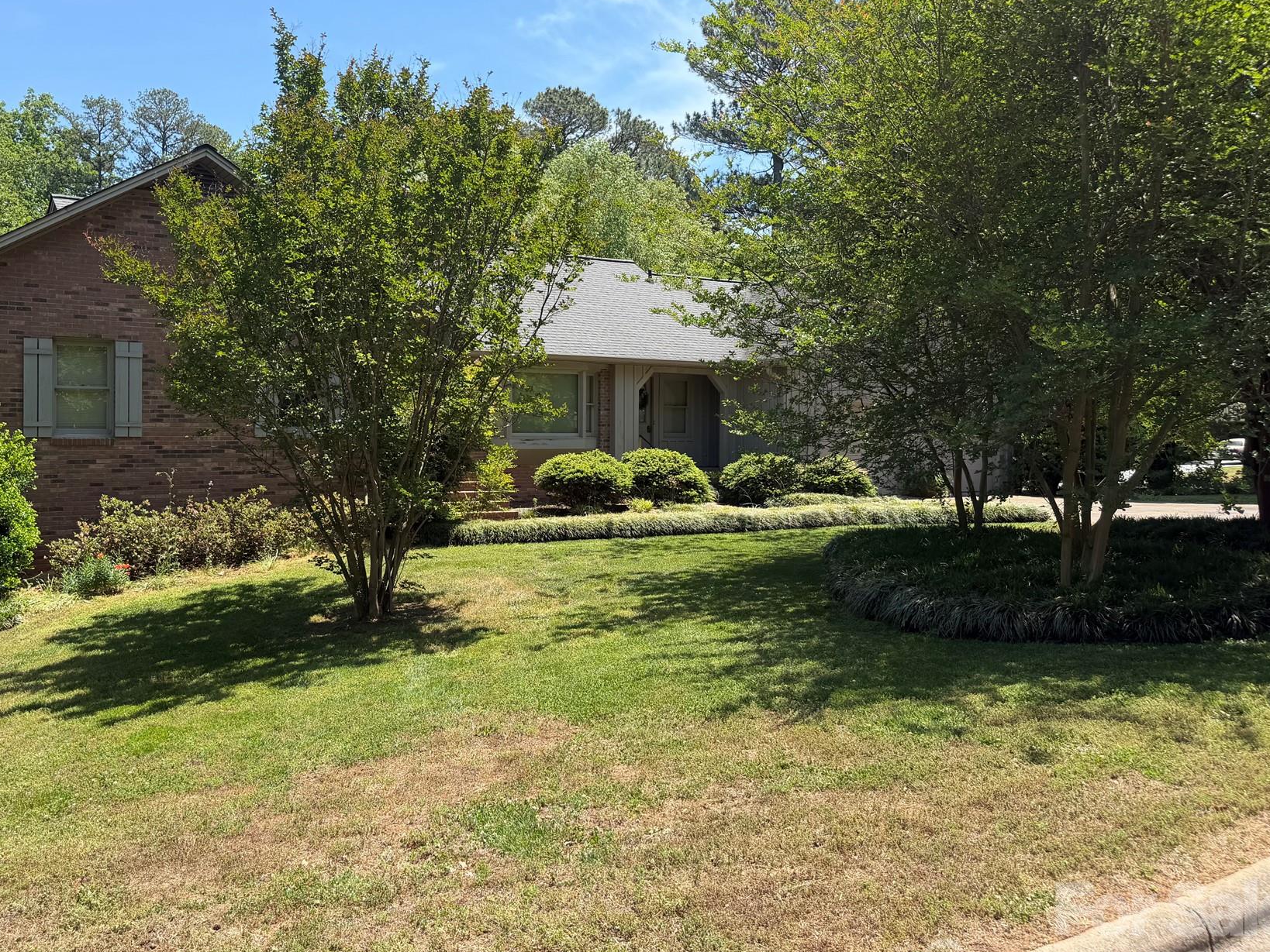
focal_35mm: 30
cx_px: 509
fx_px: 1101
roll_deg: -0.3
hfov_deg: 59.5
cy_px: 439
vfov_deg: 46.8
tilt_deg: +0.1
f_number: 1.78
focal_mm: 6.76
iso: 80
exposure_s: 1/1812
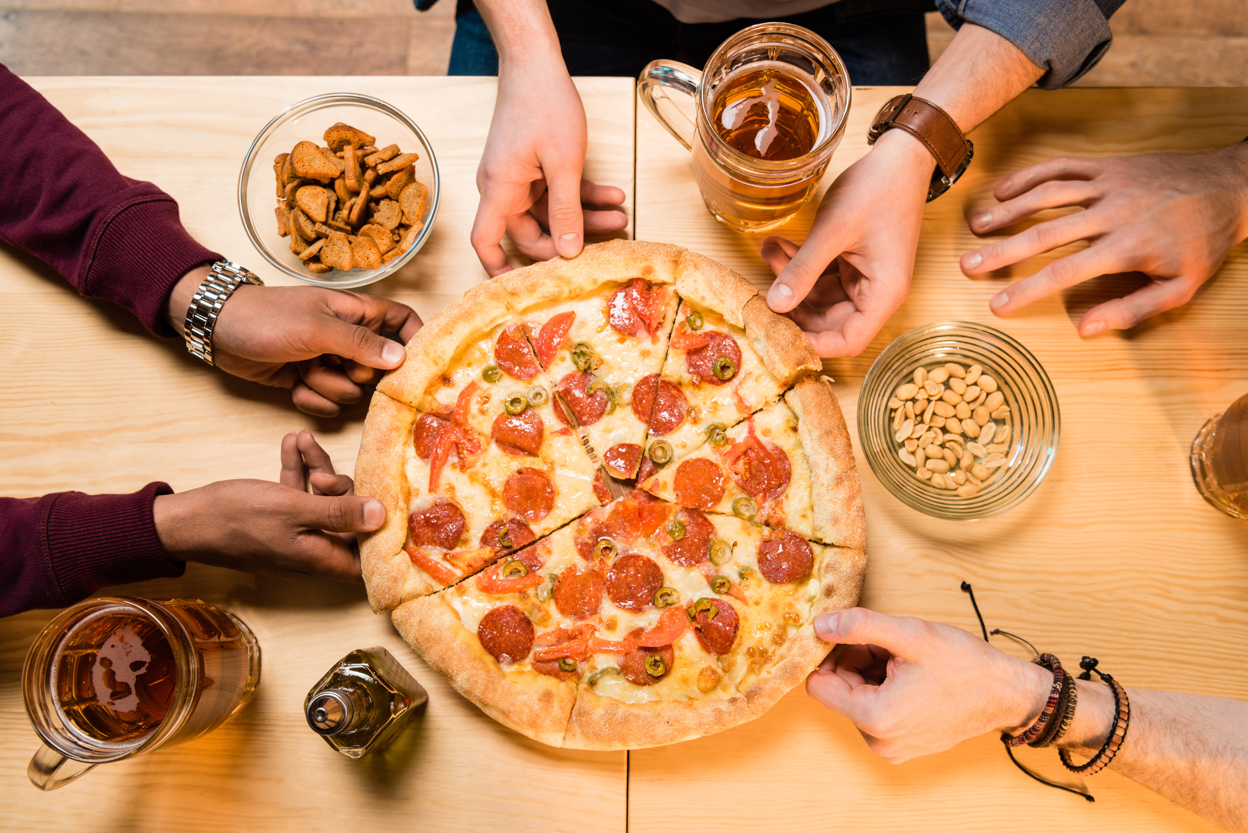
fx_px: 1179
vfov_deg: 38.9
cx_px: 624
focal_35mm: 34
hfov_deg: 55.8
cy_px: 416
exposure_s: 1/160
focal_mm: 34
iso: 200
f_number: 4.5
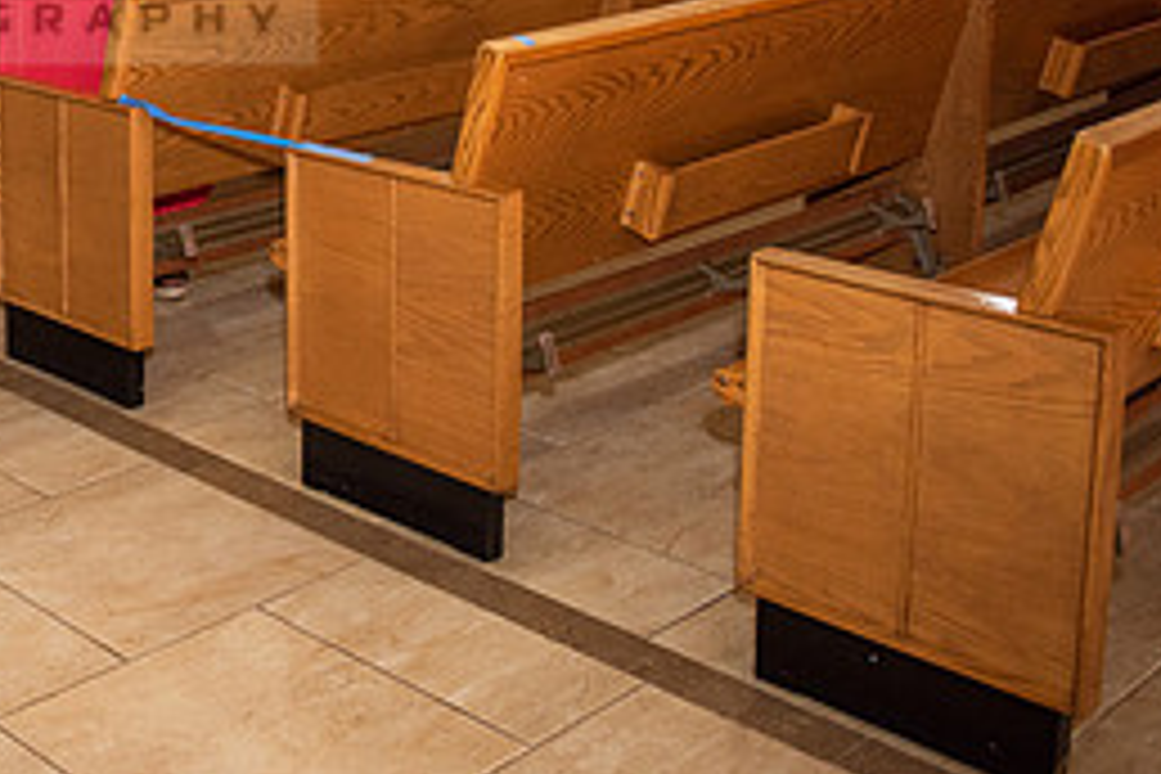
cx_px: -63
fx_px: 1741
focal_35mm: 54
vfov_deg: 23.7
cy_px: -43
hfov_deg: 33.0
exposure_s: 1/160
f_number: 2.8
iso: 1000
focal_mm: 24
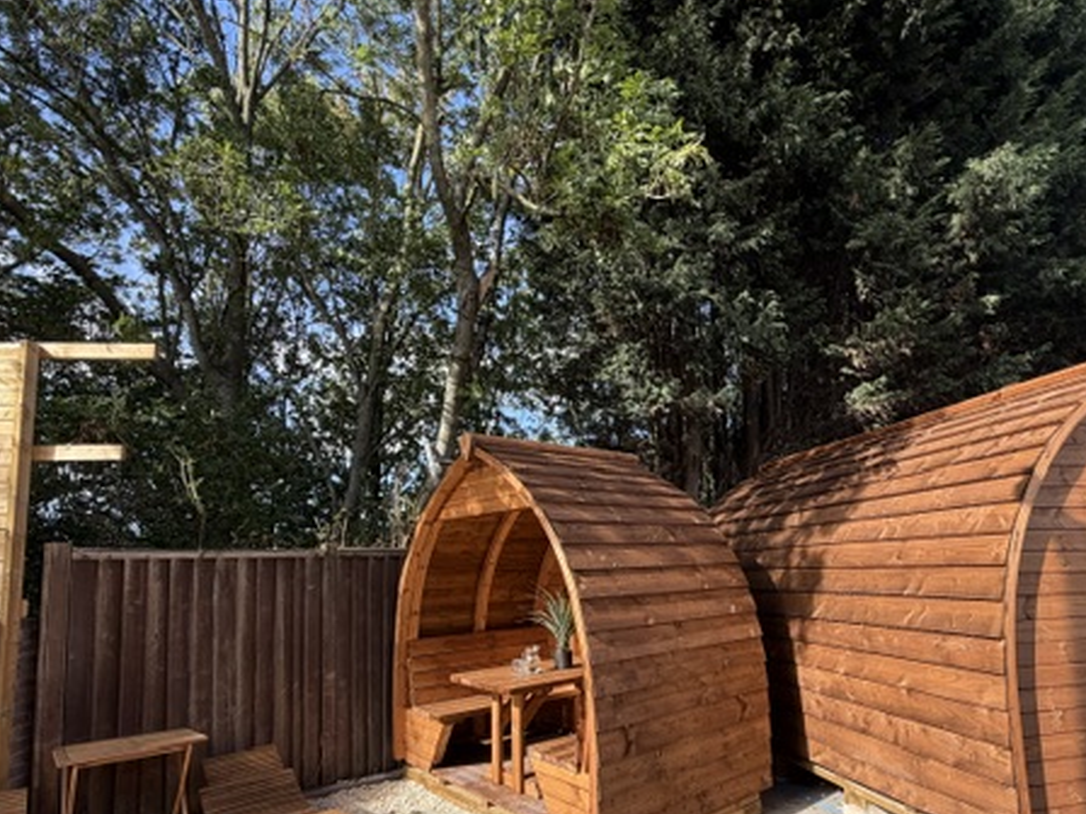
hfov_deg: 81.7
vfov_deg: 65.1
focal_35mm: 20
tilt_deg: +5.6
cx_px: 572
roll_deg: +1.3
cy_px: 504
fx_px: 627
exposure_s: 1/442
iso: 64
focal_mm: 2.22
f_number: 2.2
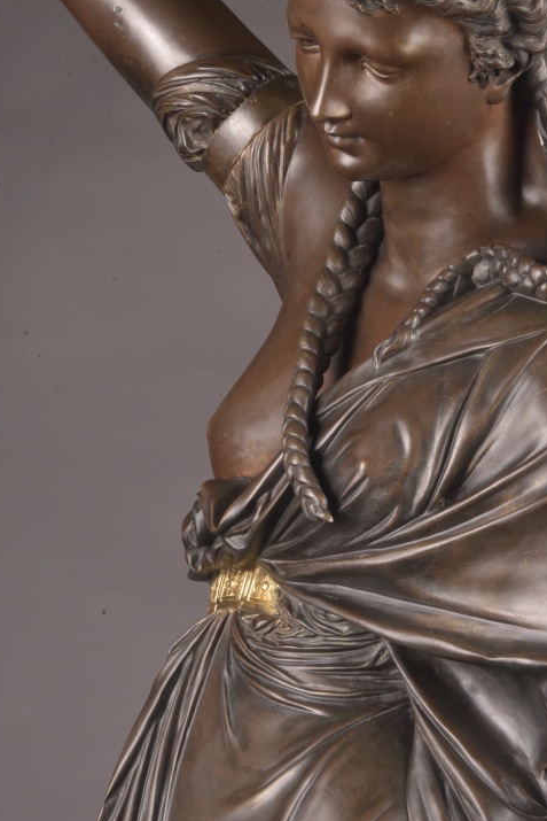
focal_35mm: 188
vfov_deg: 10.9
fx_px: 4282
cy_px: 284
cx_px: 426
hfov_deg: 7.3
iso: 400
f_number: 22
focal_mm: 112
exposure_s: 1/125
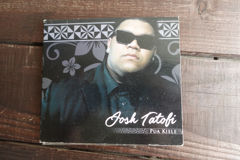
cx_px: 120
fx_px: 160
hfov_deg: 73.7
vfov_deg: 53.1
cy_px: 80
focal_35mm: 24
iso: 250
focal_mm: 9.4
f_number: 1.8
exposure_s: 1/30
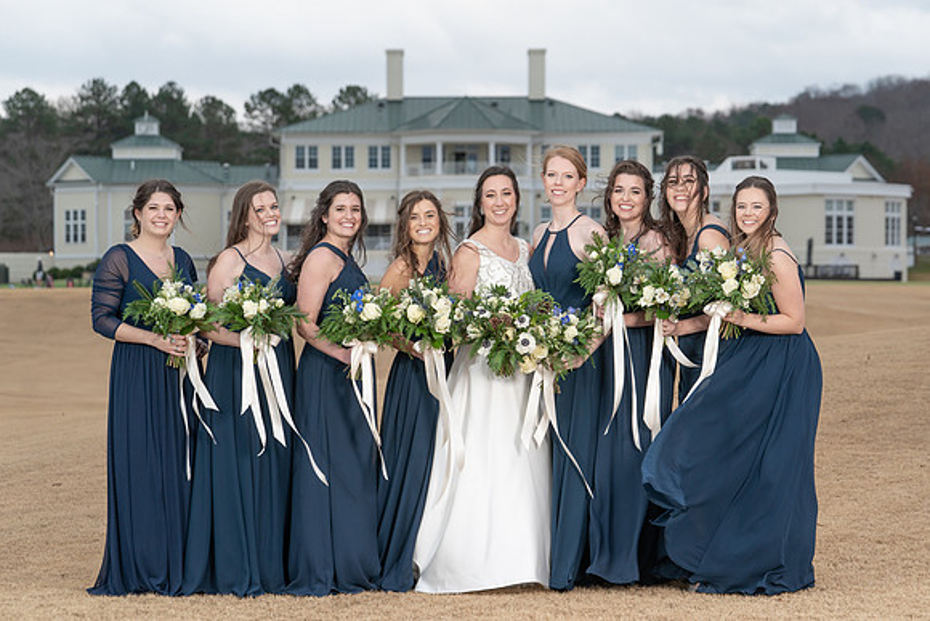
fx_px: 3243
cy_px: 328
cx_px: 491
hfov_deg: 16.3
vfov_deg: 10.9
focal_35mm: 126
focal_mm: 115
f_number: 5.6
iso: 200
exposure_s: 1/250
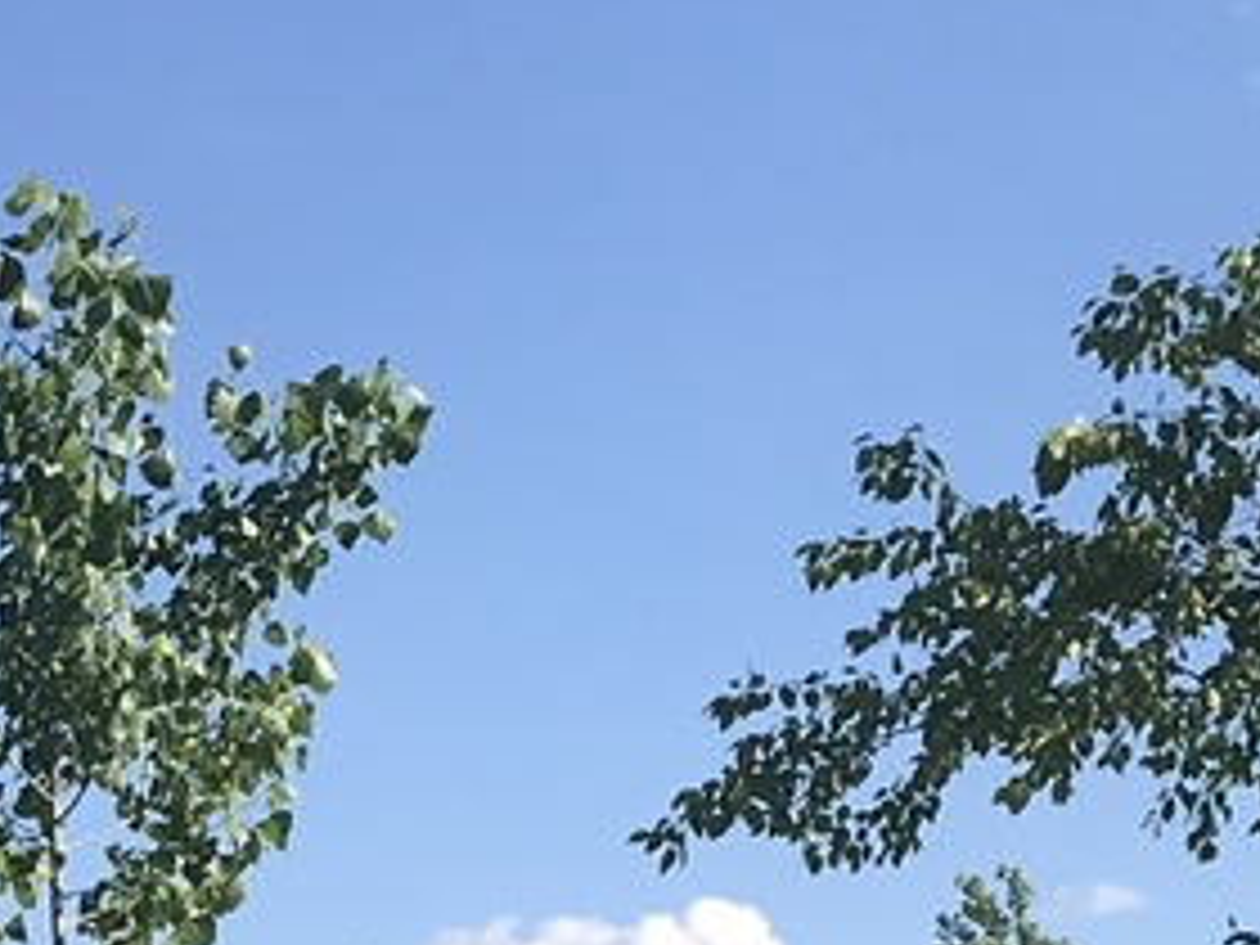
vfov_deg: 10.0
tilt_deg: +2.1
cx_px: -450
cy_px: 1444
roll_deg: -1.4
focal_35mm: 144
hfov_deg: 13.2
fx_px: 5242
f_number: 1.8
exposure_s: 1/2283
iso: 20
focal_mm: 3.99
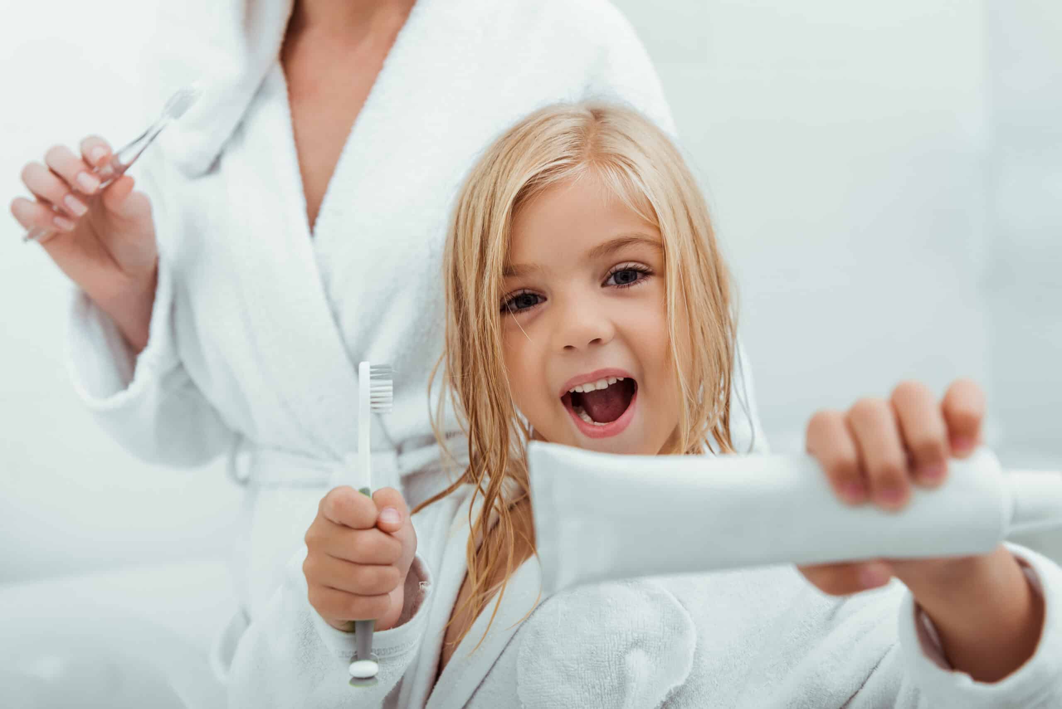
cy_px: 354
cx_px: 531
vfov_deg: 35.1
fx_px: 1121
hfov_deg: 50.7
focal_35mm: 38
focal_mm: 38
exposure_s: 1/200
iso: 100
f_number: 4
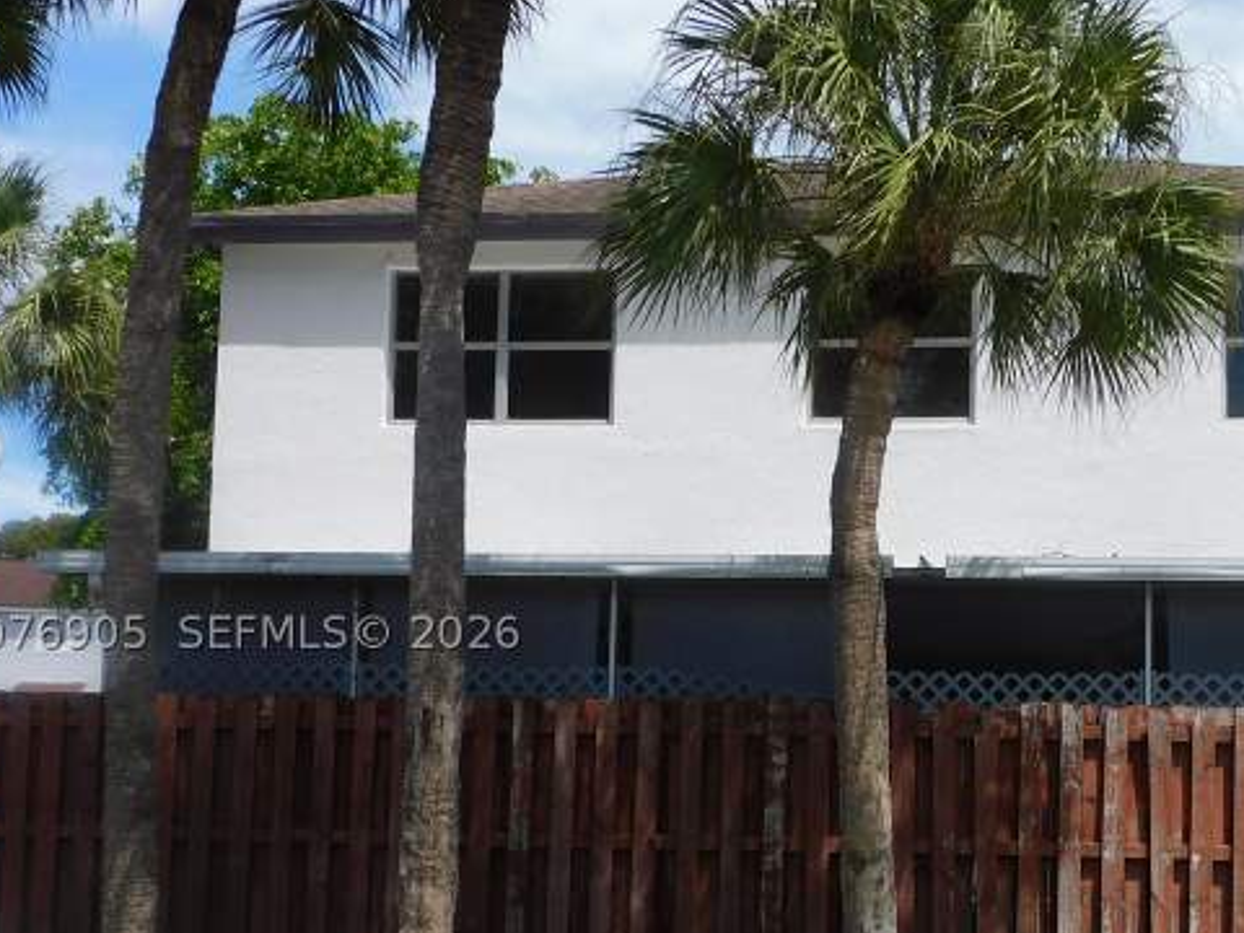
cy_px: 632
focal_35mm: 55
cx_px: 917
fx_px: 1977
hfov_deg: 34.3
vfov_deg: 26.4
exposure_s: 1/1250
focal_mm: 5.9
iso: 125
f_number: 3.6
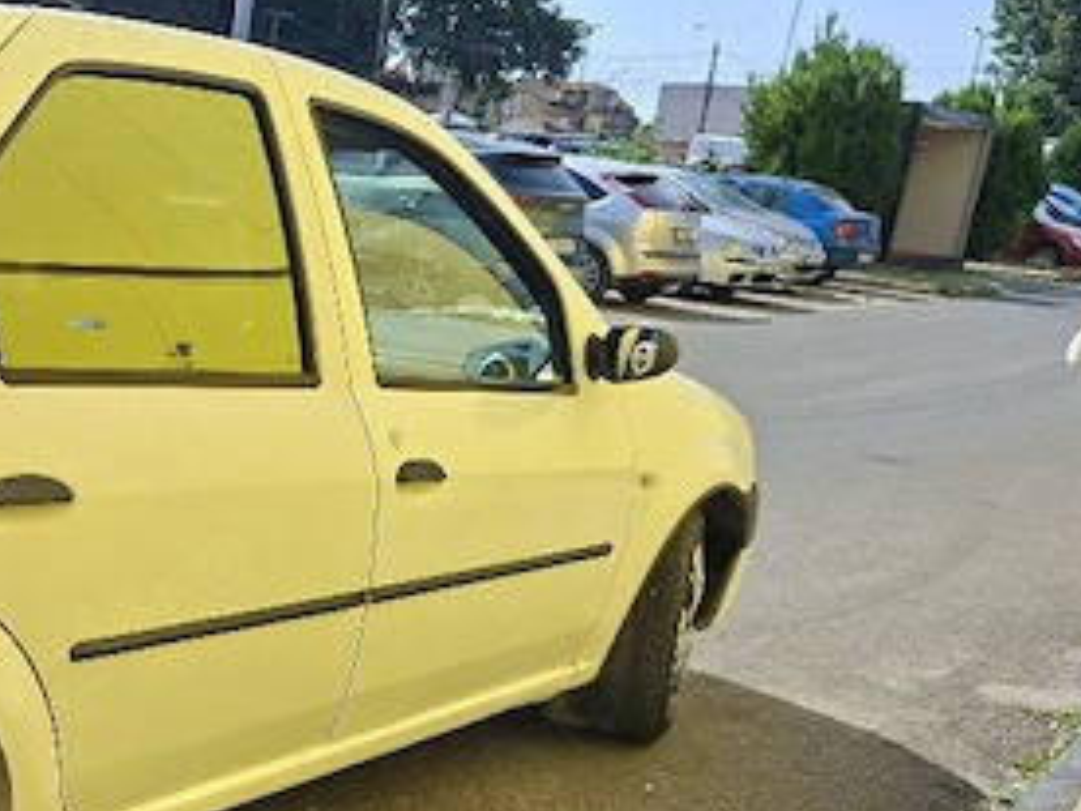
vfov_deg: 28.0
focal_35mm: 50
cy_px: 733
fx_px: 1561
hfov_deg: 36.4
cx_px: 161
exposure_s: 1/2500
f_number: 1.8
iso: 50
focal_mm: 5.54
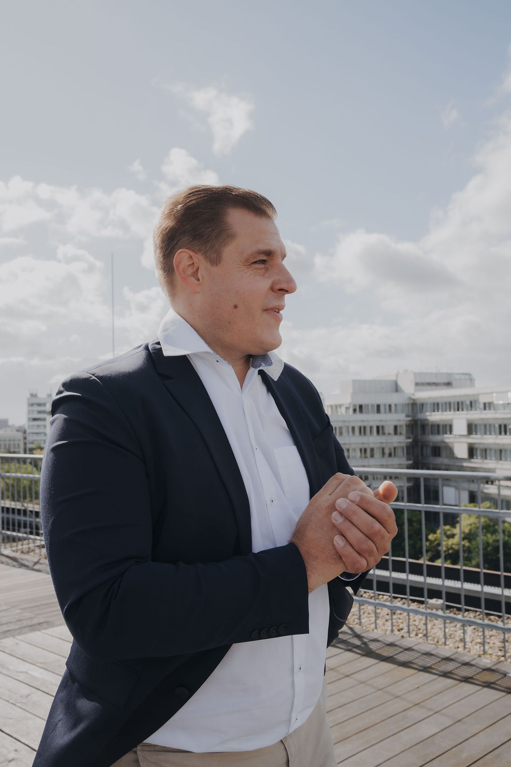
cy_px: 394
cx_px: 257
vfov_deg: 54.4
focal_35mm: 35
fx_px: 745
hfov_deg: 37.9
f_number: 8
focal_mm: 34
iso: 400
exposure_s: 1/500
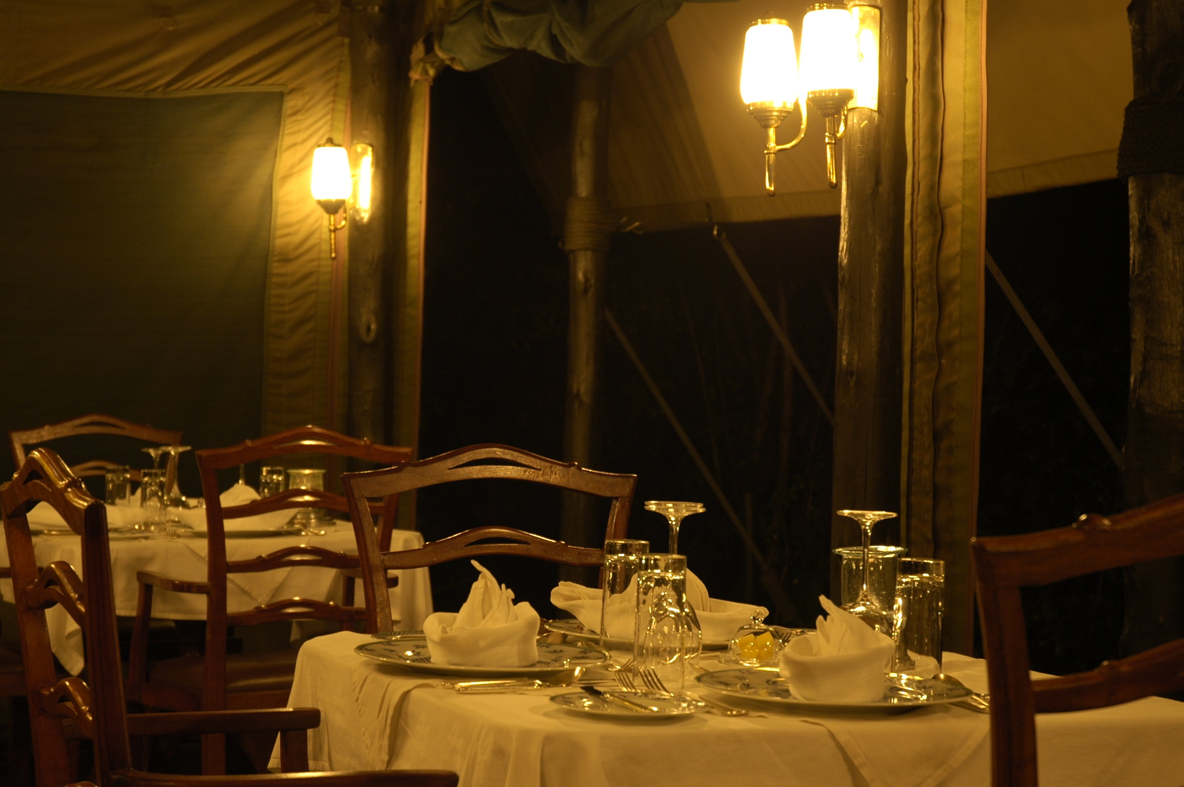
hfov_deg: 27.0
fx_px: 2464
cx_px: 592
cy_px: 394
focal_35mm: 75
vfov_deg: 18.1
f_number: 4.5
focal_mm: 50
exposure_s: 2
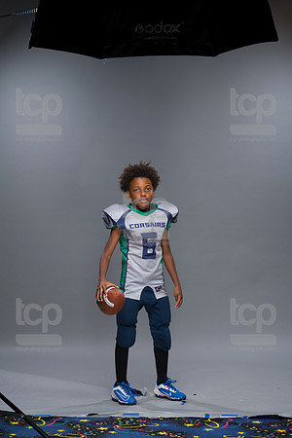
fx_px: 973
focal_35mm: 80
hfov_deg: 17.1
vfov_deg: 25.4
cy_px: 219
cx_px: 146
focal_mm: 80
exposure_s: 1/250
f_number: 6.3
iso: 320
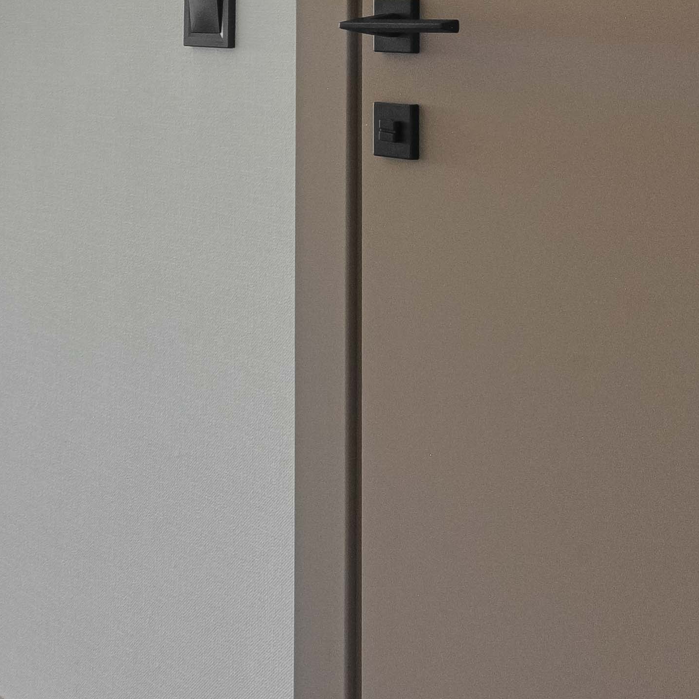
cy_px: 11
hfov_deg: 22.5
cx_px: -96
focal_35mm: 72
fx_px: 1645
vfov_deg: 23.1
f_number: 10
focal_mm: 20
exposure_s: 1/13
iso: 2000
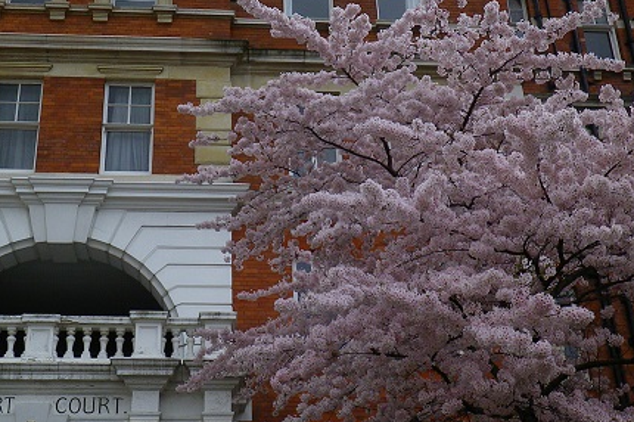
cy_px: 243
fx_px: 933
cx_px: 252
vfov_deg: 25.5
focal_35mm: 53
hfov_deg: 37.4
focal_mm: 6.1
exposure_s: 1/200
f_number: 9.2
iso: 80
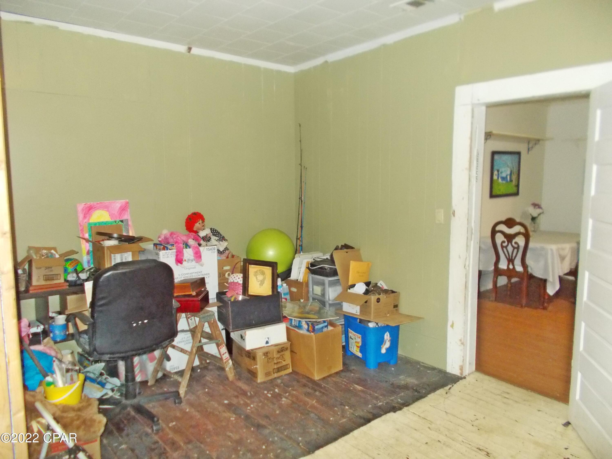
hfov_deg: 67.3
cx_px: 306
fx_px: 460
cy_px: 230
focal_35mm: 26
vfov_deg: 53.1
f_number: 3.2
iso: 640
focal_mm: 4.6
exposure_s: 1/25
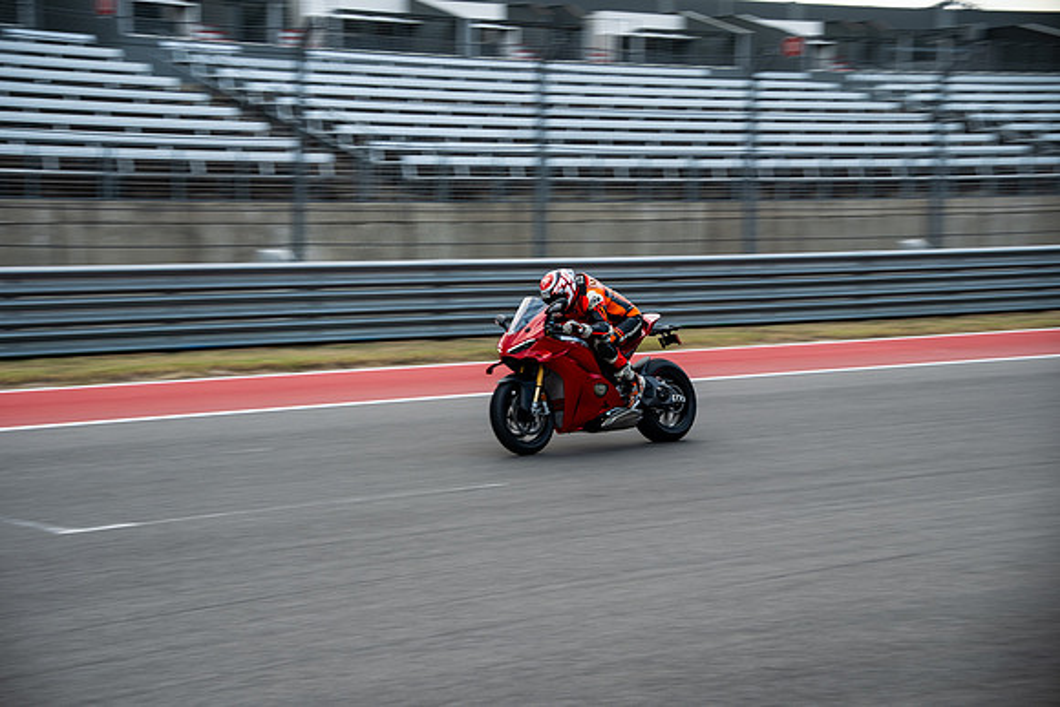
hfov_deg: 24.5
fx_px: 2444
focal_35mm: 83
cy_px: 354
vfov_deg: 16.5
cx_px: 530
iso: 160
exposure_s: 1/320
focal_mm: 55
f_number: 4
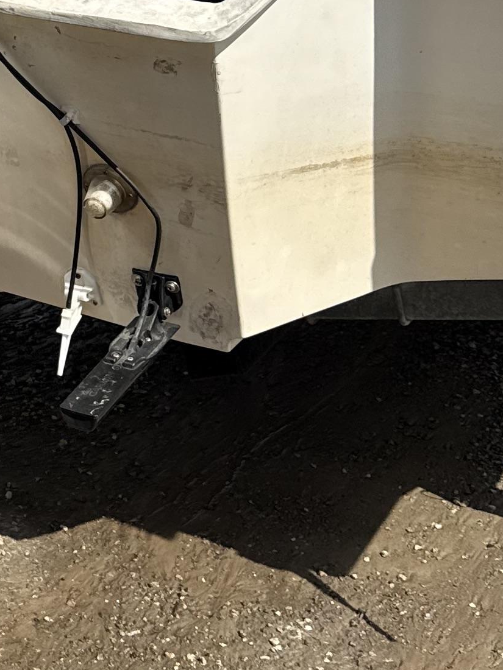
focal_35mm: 88
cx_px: -218
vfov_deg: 21.6
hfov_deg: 15.6
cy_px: 24
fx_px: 1705
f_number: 1.78
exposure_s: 1/4167
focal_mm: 6.76
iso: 80
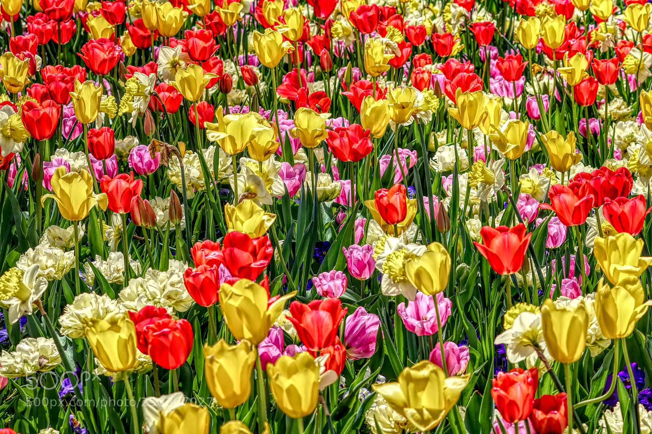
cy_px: 217
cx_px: 326
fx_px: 1901
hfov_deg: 19.5
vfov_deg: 13.0
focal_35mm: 105
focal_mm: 70
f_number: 8
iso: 100
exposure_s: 1/250
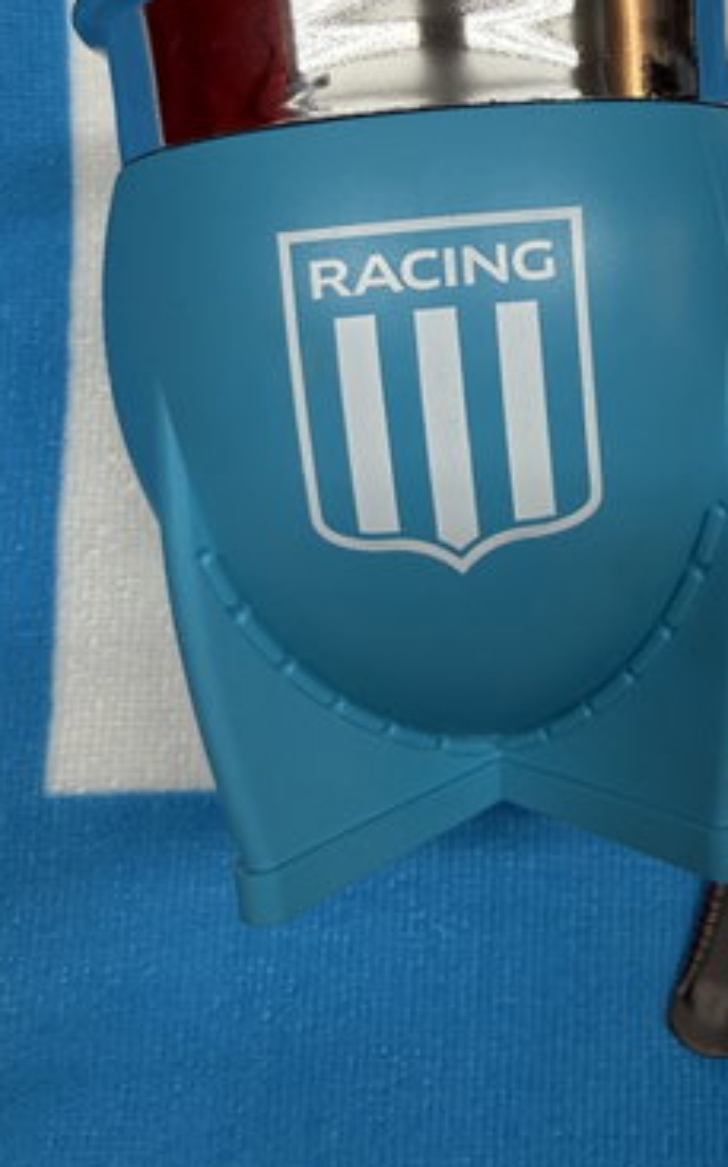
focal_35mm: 37
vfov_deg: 52.2
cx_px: 547
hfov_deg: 33.7
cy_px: 431
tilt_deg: -79.8
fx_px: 1176
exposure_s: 1/100
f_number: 2.2
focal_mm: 2.22
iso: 125
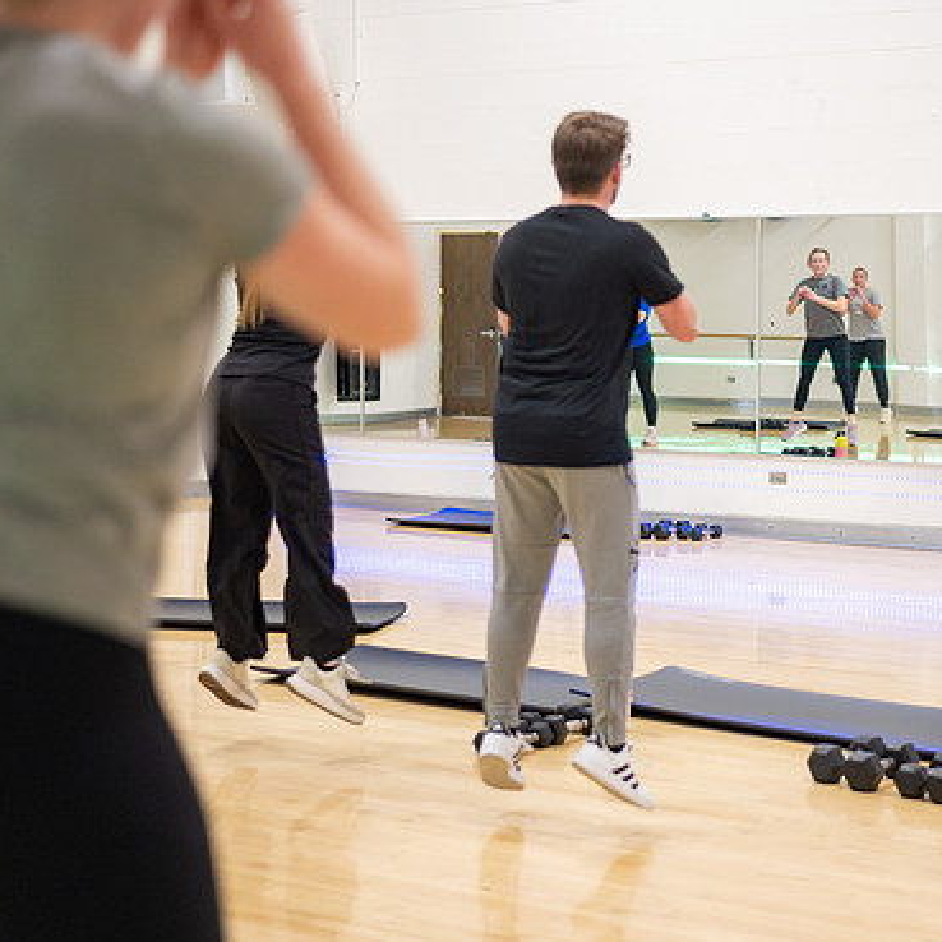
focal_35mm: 69
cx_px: 671
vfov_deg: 25.0
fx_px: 2124
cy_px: 471
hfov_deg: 24.8
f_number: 1.8
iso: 5000
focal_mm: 50
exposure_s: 1/500
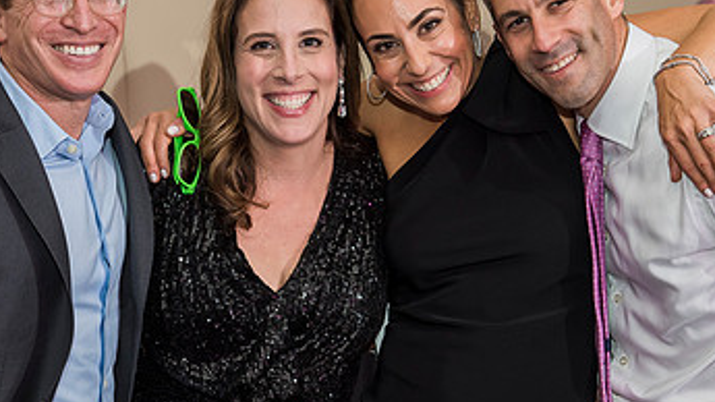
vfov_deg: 13.0
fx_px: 1763
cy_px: 180
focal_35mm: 93
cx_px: 307
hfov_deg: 22.9
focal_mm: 50
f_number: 4.5
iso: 800
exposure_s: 1/100
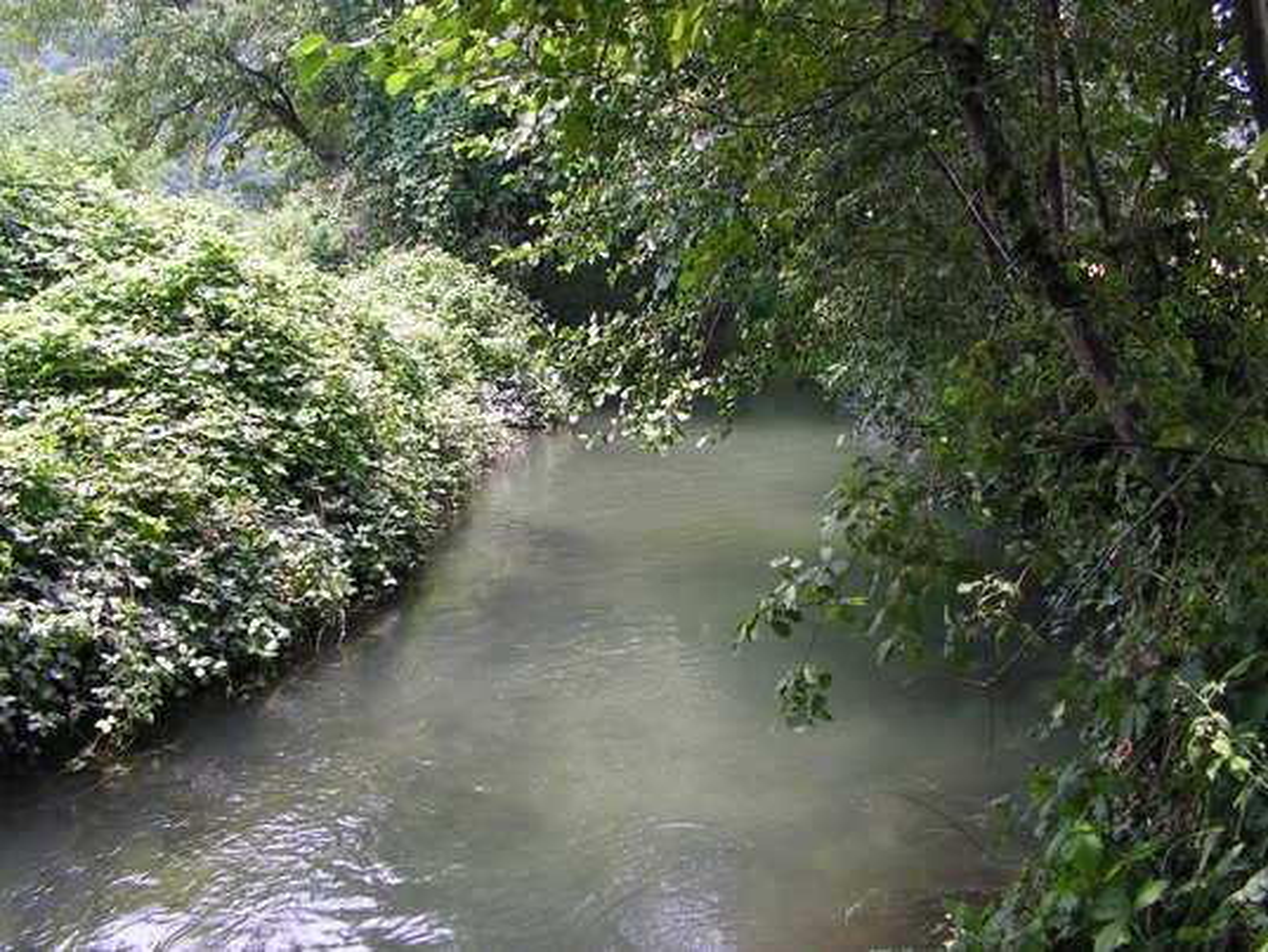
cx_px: 634
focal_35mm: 36
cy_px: 476
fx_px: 1319
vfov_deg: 39.7
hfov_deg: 51.3
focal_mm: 6
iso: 64
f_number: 4.8
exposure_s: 1/80
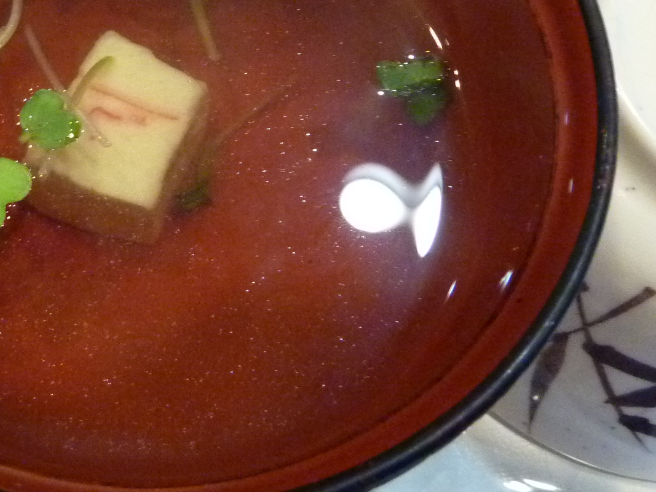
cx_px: 153
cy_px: 58
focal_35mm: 48
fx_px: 910
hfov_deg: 38.5
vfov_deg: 29.1
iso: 640
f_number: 3.3
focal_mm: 4.1
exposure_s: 1/60
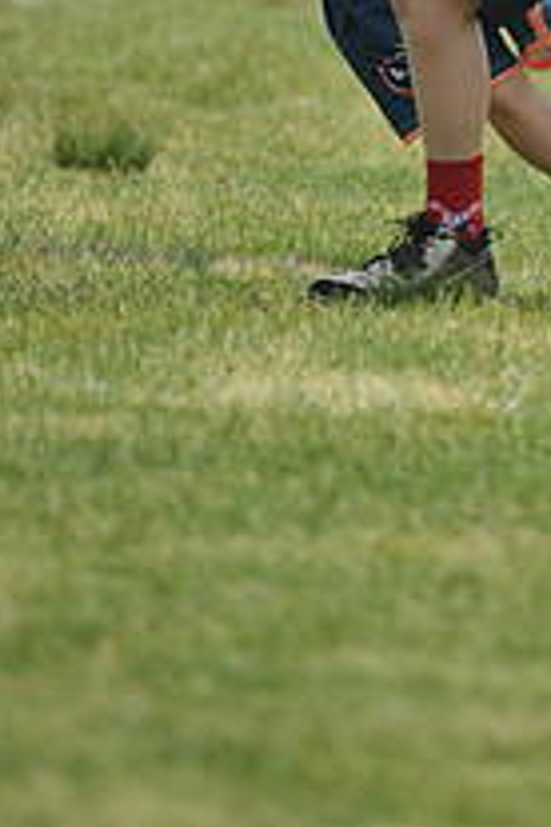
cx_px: 623
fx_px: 25688
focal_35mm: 1119
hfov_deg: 1.2
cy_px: -320
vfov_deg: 1.8
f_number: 4
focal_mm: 400
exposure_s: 1/2500
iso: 640
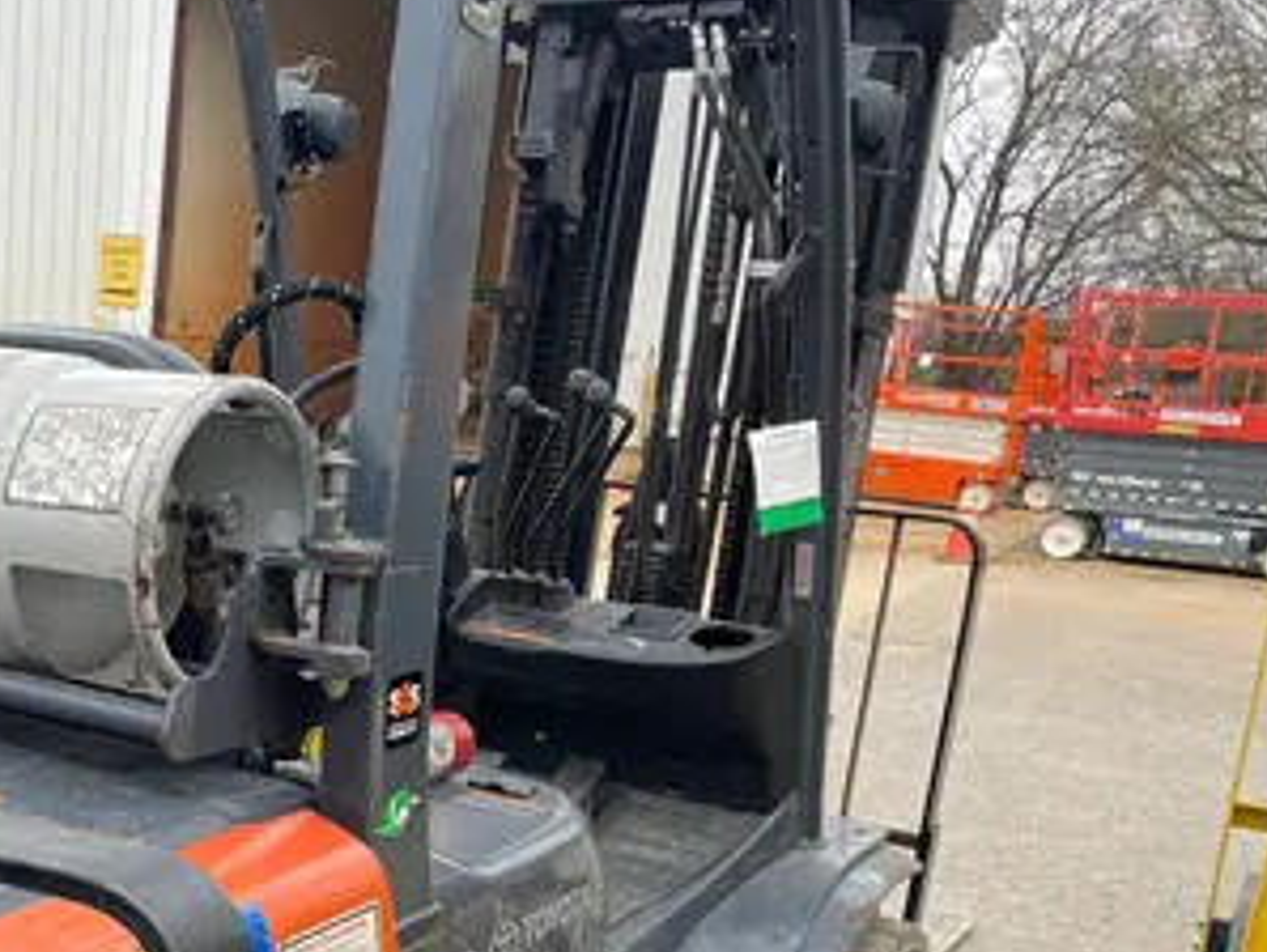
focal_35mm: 48
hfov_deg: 37.5
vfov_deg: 29.5
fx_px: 1758
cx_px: 174
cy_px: 776
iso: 50
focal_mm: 4.2
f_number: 1.6
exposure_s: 1/121
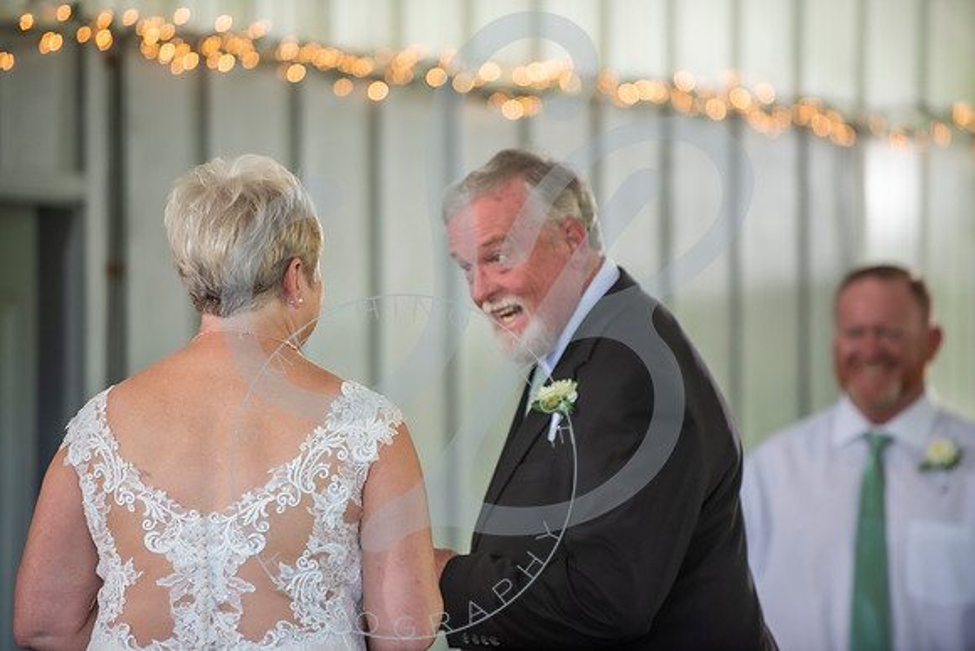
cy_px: 326
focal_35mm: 209
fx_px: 5658
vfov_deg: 6.6
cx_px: 475
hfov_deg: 9.8
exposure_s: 1/200
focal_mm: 200
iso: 320
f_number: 2.8
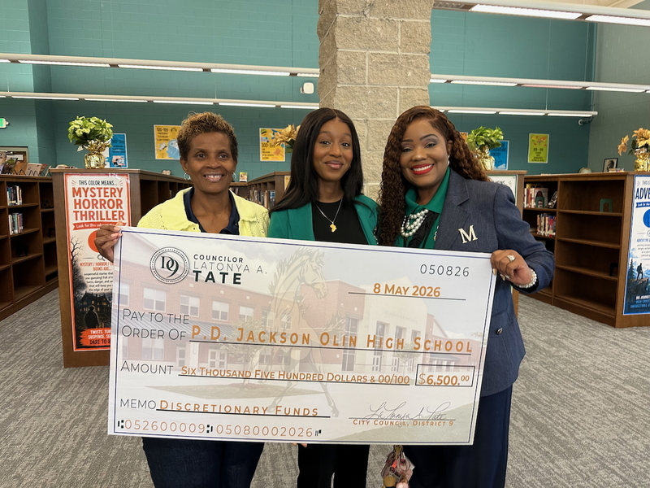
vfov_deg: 56.8
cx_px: 325
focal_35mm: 24
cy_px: 244
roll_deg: -0.3
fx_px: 451
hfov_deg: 71.6
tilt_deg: -5.2
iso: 250
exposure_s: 1/60
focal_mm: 6.86
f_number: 1.78
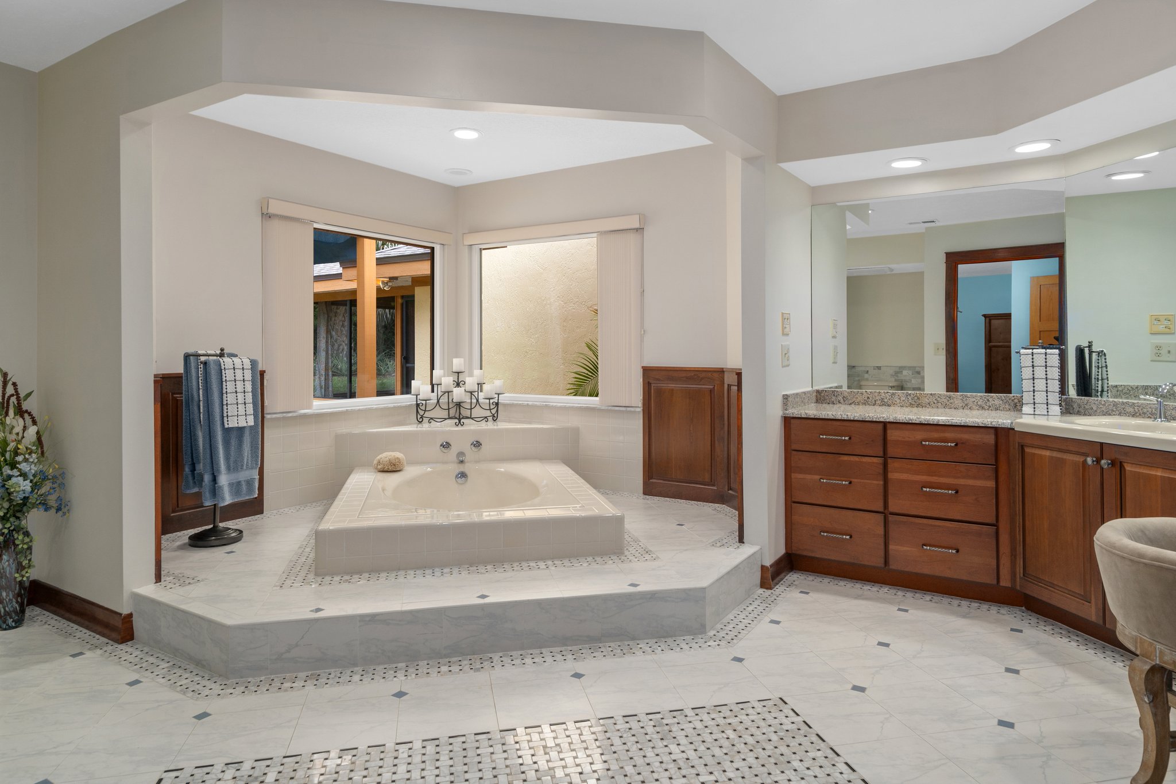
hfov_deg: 81.2
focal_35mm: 21
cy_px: 392
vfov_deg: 59.5
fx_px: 686
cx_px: 588
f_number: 8
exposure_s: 1/8
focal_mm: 21
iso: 320
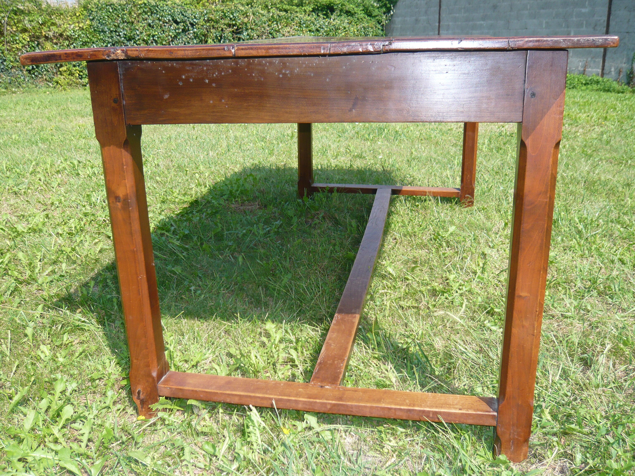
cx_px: 318
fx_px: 624
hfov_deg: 54.0
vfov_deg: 41.8
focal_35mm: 34
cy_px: 238
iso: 100
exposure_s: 1/500
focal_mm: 5.5
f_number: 3.1
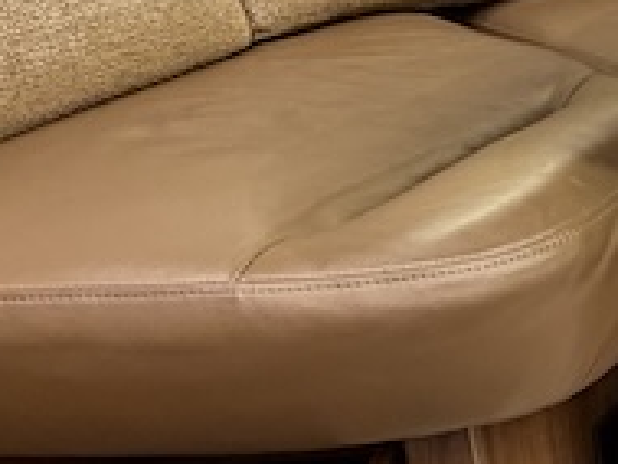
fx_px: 1322
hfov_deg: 22.8
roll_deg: +1.1
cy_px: 464
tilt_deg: -31.1
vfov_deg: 19.4
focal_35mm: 74
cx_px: 847
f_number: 2.2
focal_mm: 2.22
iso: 250
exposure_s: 1/60
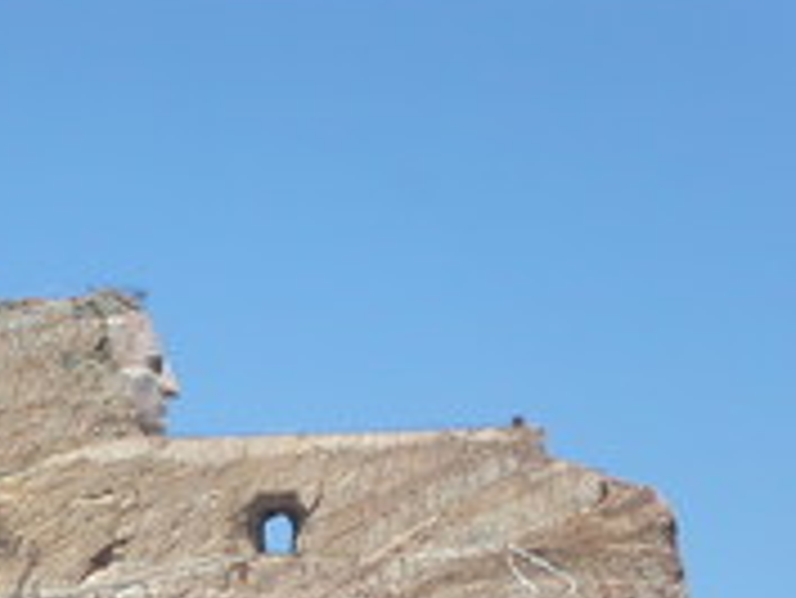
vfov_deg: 5.8
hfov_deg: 7.7
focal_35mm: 257
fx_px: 5914
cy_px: 647
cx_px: 45
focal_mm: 23.4
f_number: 8
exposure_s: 1/250
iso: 100
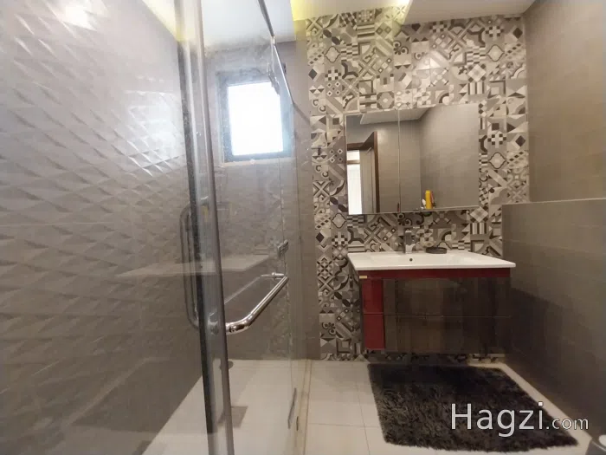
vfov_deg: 89.9
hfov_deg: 106.2
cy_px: 228
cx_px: 303
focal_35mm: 13
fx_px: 228
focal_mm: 1.3
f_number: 2.2
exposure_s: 1/25
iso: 250
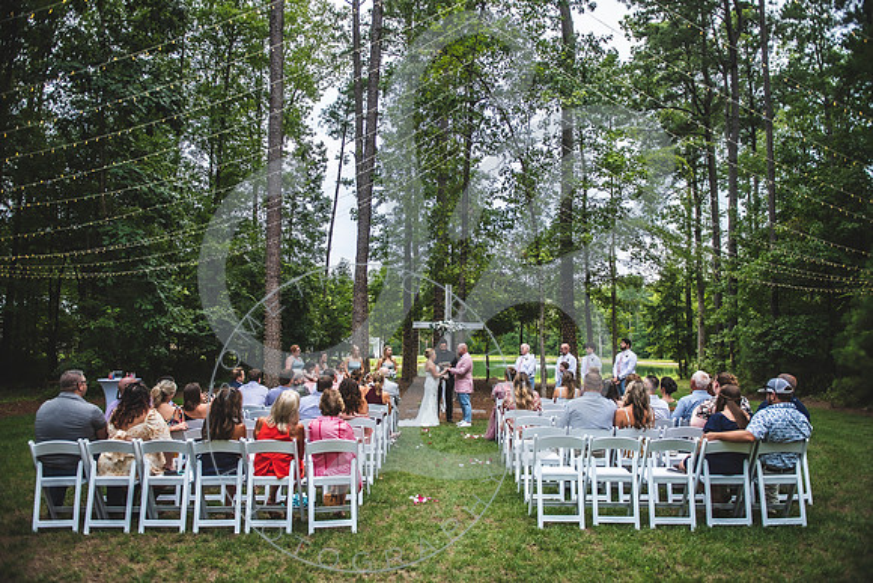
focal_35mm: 24
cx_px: 436
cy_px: 292
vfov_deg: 53.2
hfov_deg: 73.7
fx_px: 582
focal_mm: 24
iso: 100
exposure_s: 1/125
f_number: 2.8
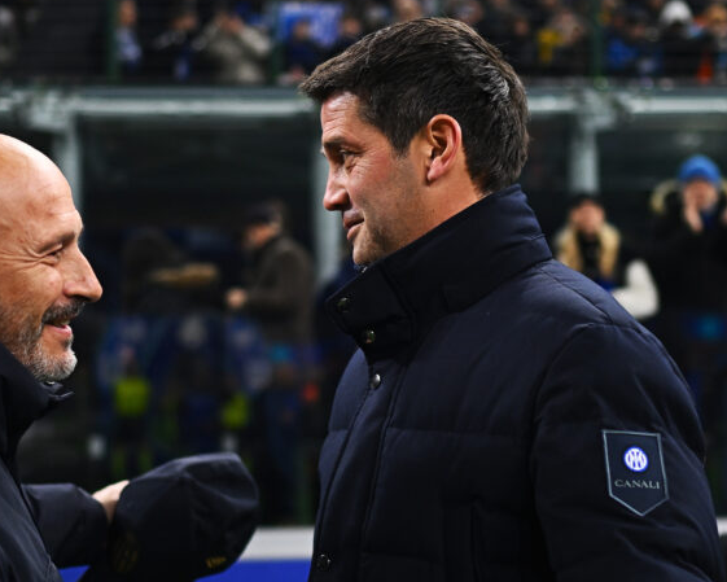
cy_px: 434
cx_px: 220
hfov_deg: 31.1
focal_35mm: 60
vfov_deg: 25.1
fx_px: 1291
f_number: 1.8
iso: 1000
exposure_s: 1/1250
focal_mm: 35
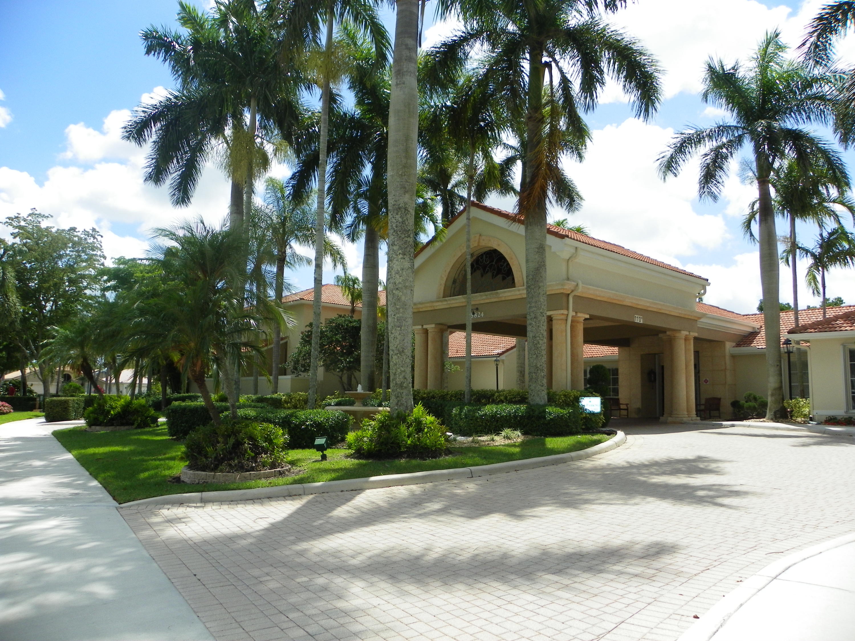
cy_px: 320
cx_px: 428
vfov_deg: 53.1
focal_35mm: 26
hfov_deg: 67.3
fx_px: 642
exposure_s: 1/1250
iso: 64
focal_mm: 4.6
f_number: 2.8
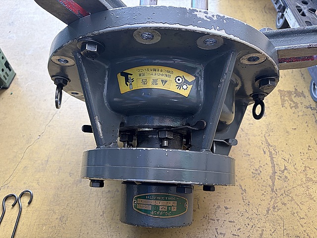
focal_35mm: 26
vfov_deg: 53.1
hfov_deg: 67.3
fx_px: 238
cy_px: 119
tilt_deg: -52.1
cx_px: 158
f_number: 1.6
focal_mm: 5.96
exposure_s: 1/60
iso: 160
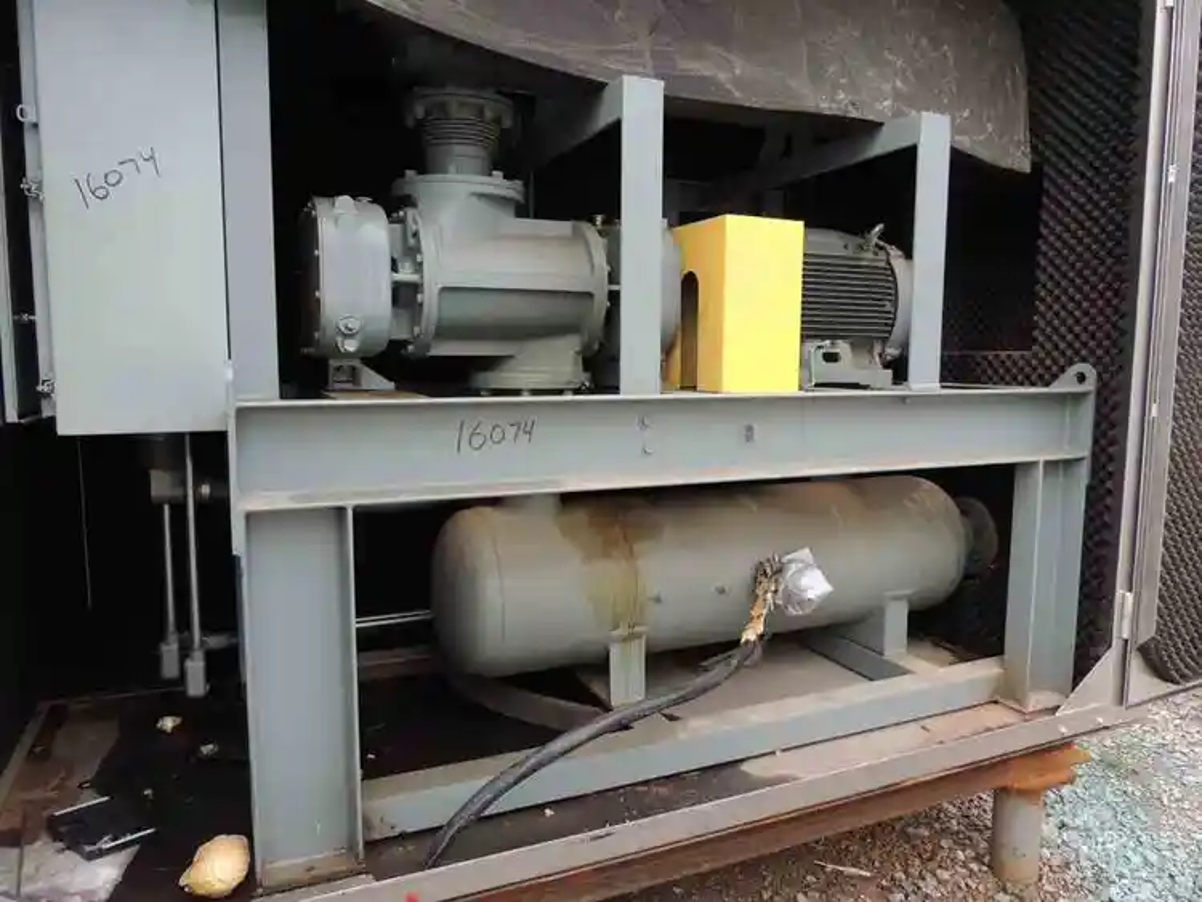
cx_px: 601
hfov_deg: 71.6
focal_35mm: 24
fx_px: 834
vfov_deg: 56.8
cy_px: 451
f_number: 3
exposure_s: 1/250
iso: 100
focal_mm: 4.3
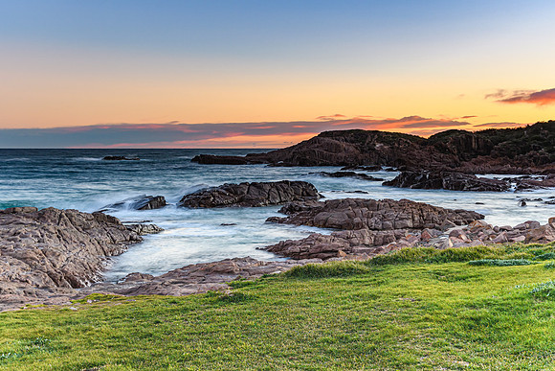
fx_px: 665
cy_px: 186
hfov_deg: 45.3
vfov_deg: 31.1
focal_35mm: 43
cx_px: 278
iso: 200
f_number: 6.3
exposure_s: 2.5
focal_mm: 28
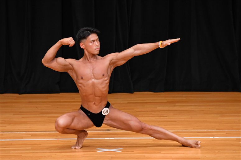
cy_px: 80
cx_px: 120
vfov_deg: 3.7
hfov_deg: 5.5
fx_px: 2509
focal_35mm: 375
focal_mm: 250
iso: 3200
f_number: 5.6
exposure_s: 1/400
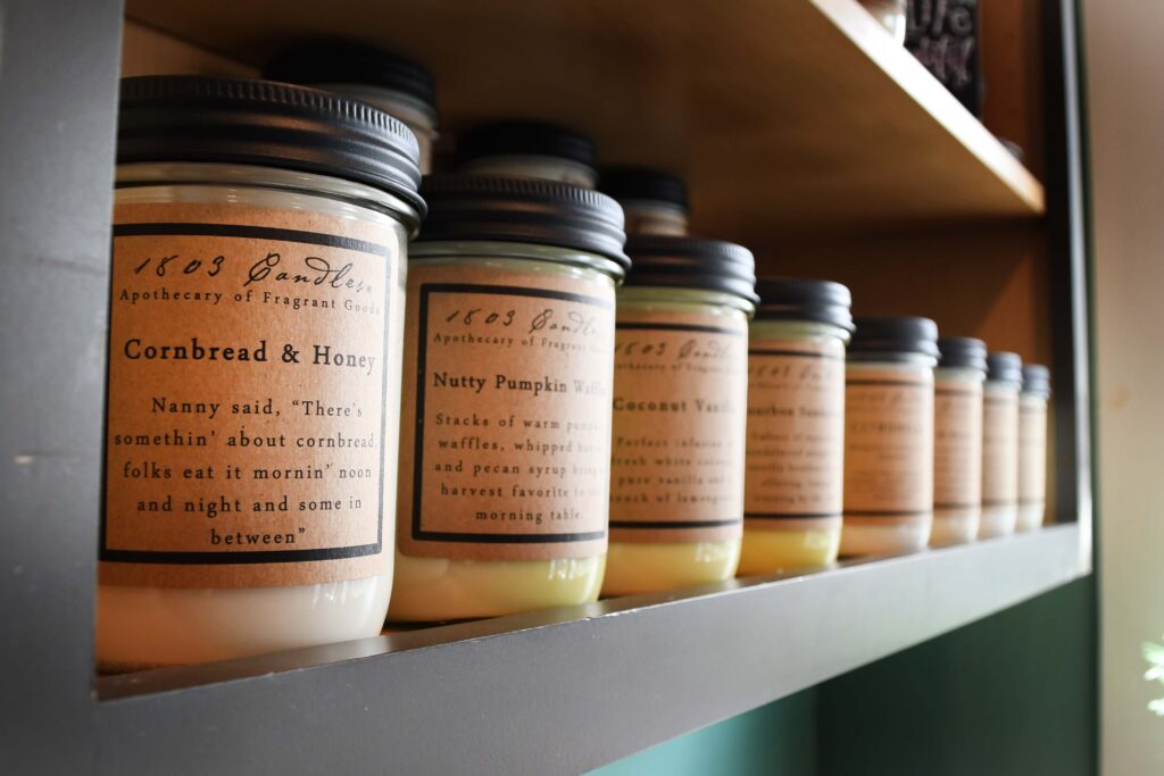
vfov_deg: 36.9
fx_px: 1164
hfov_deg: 53.1
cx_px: 582
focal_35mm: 36
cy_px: 388
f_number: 6.3
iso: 800
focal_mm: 18
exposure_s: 1/80
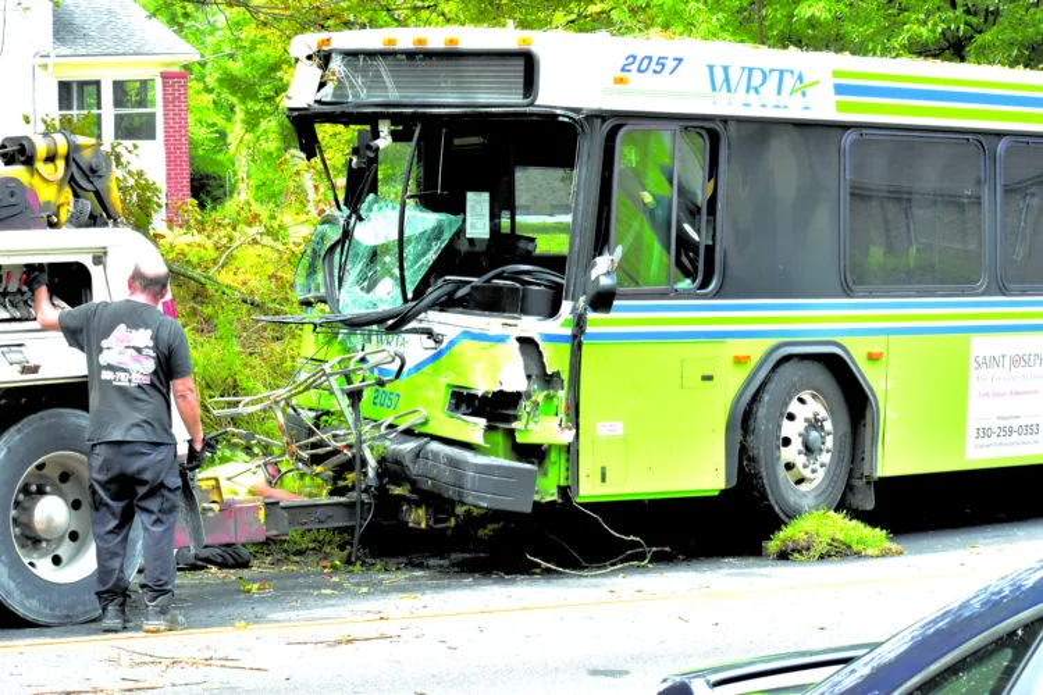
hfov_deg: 19.5
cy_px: 348
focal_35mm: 105
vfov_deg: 13.0
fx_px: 3042
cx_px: 522
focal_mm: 70
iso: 800
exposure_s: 1/125
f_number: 14
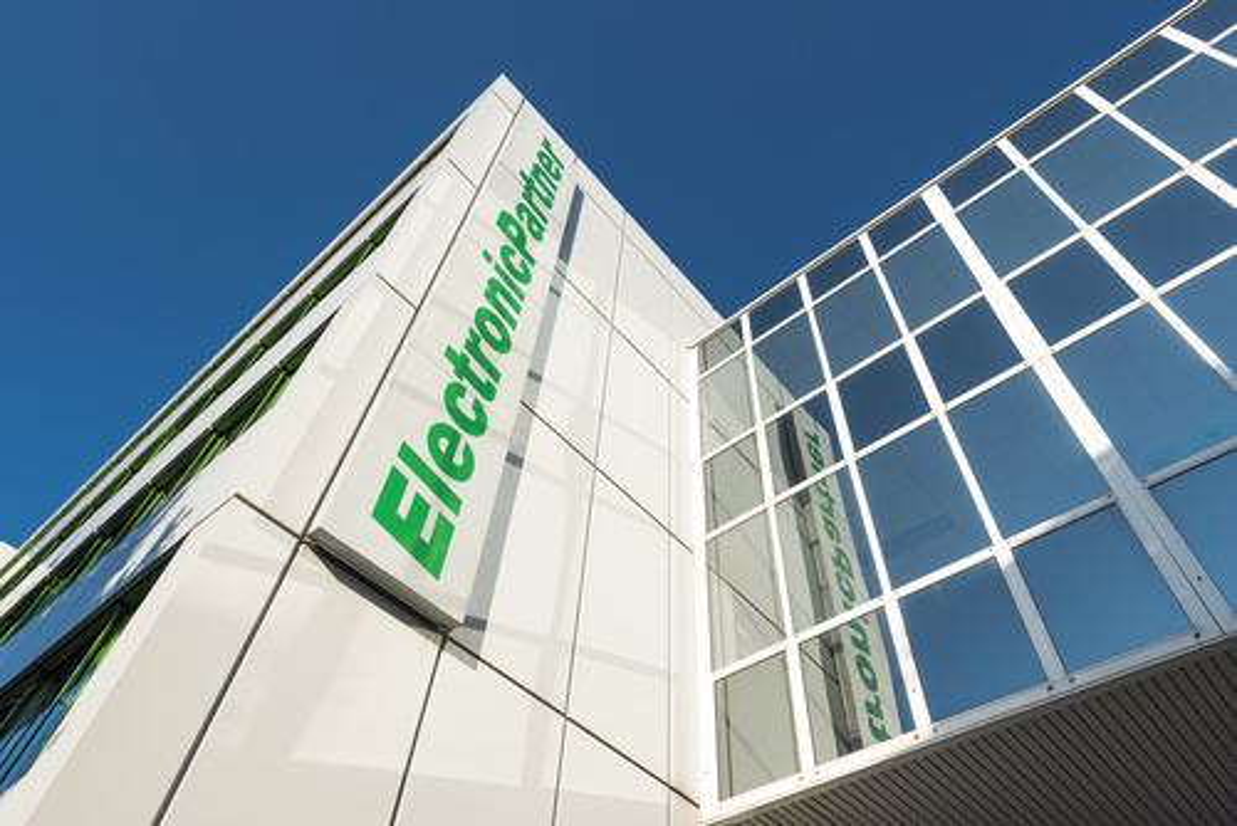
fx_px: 825
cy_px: 413
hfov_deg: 73.7
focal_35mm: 24
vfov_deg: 53.2
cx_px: 618
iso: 100
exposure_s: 1/200
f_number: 11
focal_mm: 24
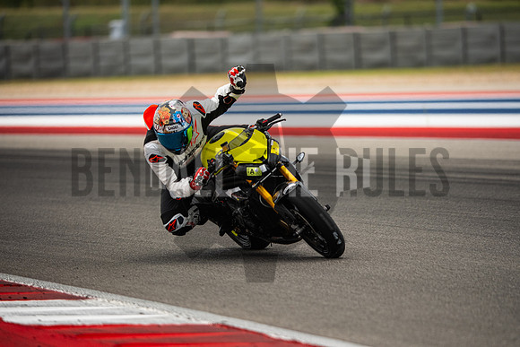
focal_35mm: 300
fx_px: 4334
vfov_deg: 4.6
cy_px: 174
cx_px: 260
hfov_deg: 6.9
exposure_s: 1/5000
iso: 400
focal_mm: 200
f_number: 2
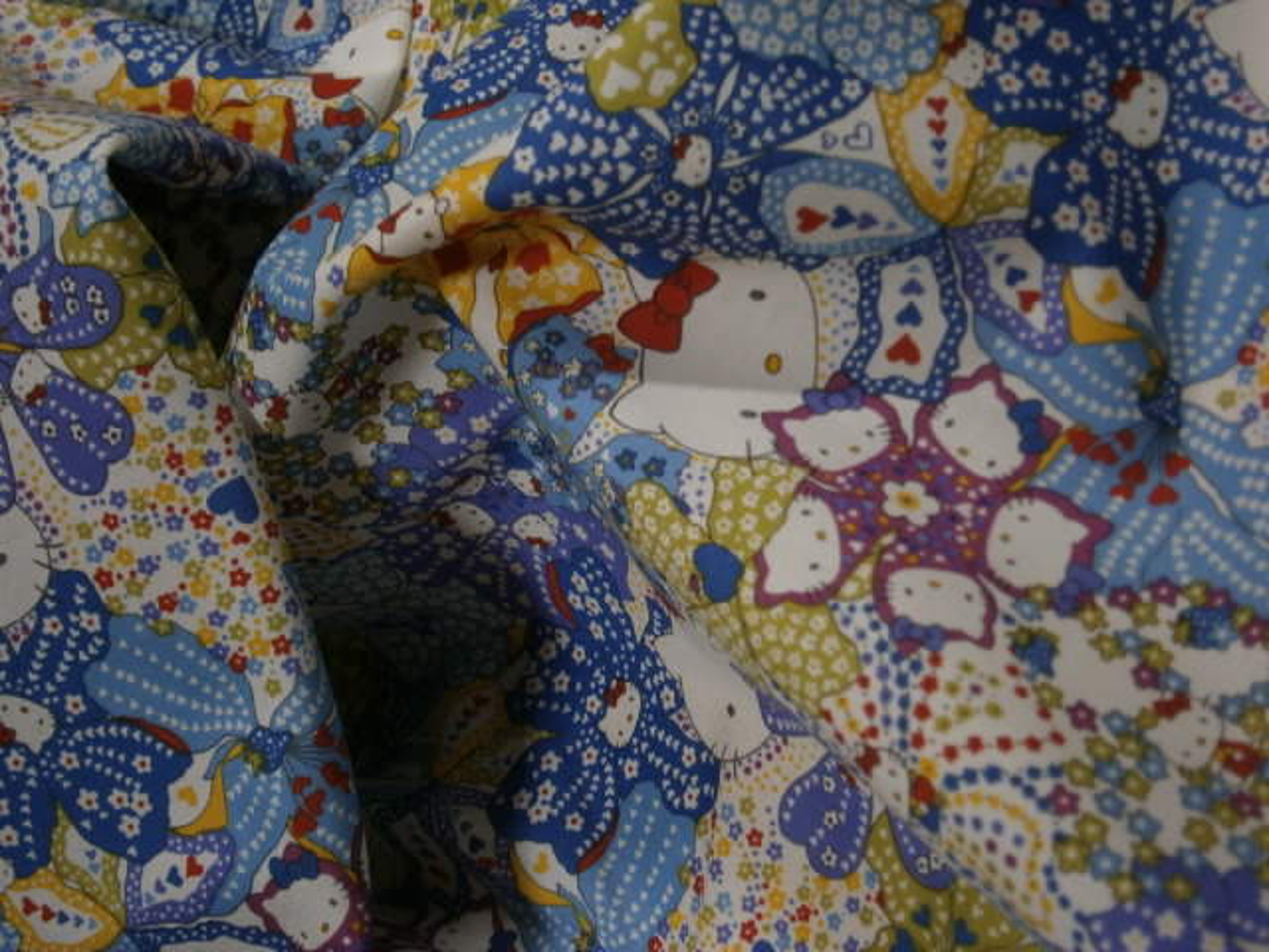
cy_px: 476
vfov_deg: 24.4
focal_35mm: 60
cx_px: 634
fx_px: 2200
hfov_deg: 32.2
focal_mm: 10.7
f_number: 3.9
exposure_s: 1/25
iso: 125
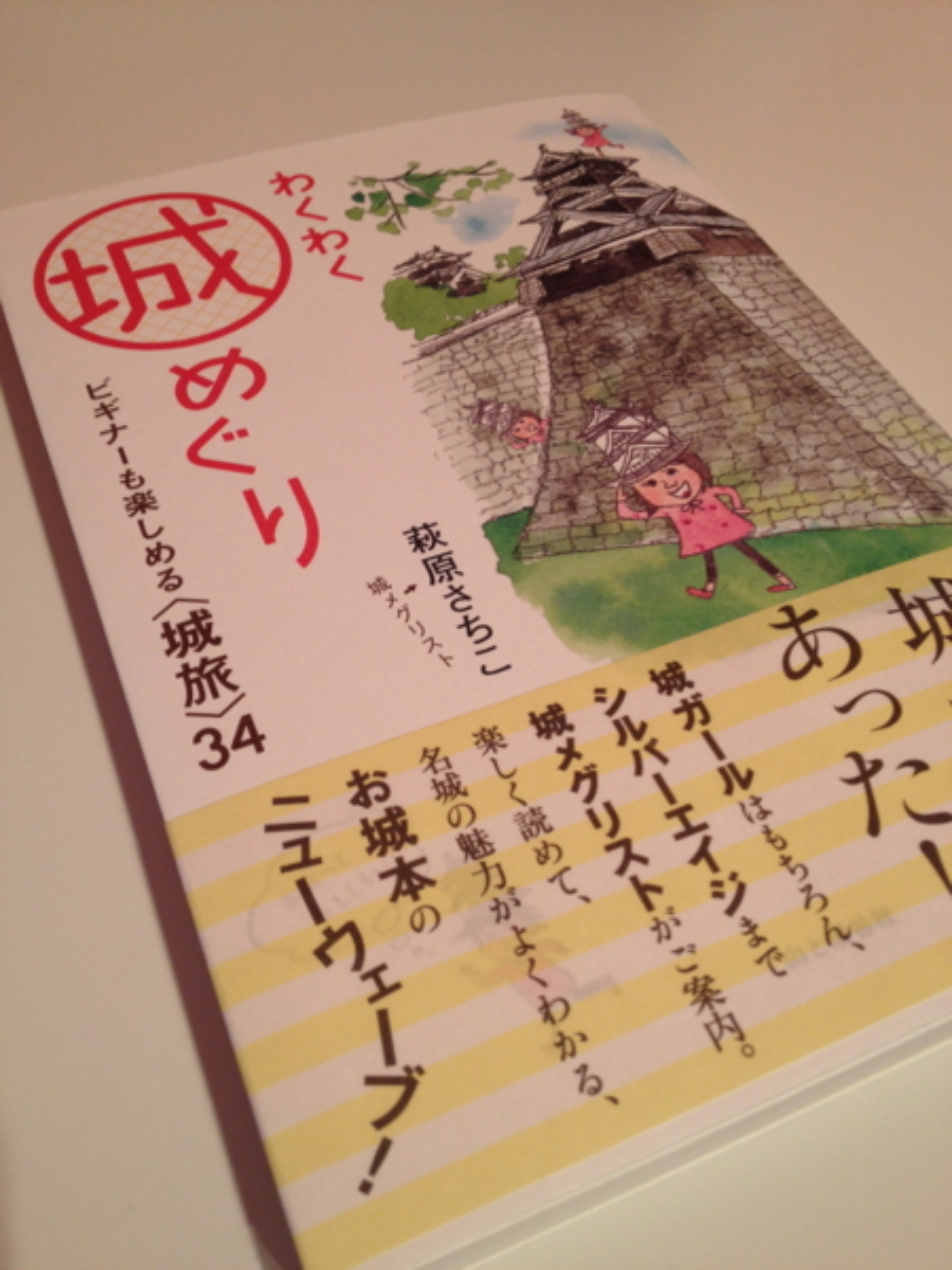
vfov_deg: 52.6
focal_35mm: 35
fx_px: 1283
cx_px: 476
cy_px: 635
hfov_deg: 40.7
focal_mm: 4.28
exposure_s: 1/20
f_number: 2.4
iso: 80
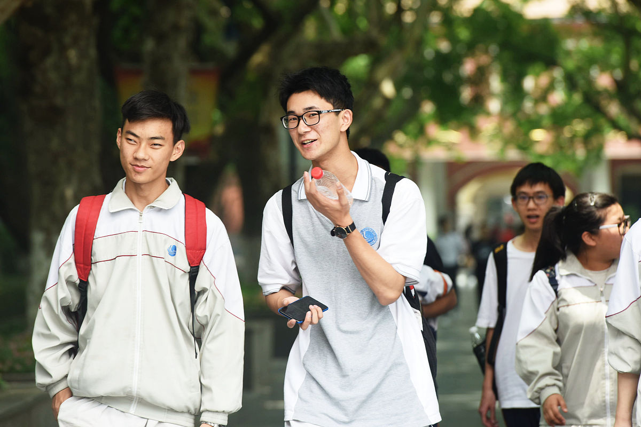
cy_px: 214
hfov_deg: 10.3
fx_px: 3561
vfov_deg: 6.9
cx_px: 320
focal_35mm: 200
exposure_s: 1/200
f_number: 6.3
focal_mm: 200
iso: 250
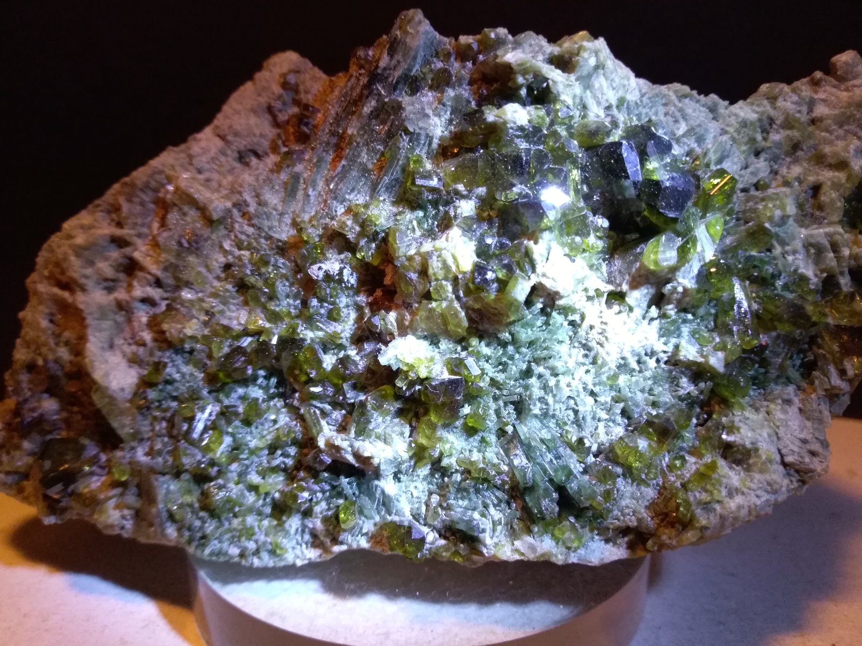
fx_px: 647
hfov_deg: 67.3
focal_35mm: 26
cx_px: 431
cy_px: 323
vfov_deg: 53.1
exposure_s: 1/33.3
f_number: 2
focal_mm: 3.54
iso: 697
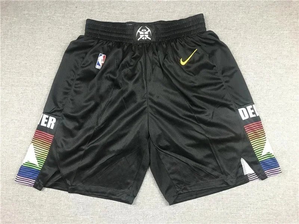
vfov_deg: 49.7
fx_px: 242
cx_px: 150
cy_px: 112
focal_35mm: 28
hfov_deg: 63.4
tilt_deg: -85.4
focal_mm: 3.99
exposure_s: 1/20
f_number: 1.8
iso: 40
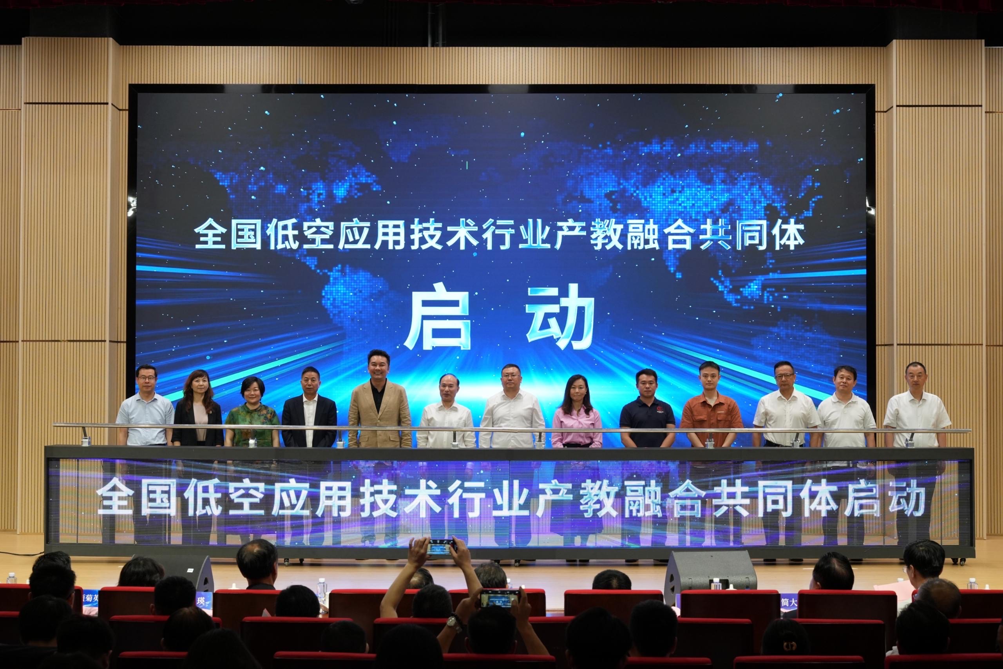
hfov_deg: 35.1
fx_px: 1588
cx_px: 502
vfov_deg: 23.8
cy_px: 334
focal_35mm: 57
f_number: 7.1
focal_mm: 57
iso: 1600
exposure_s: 1/100
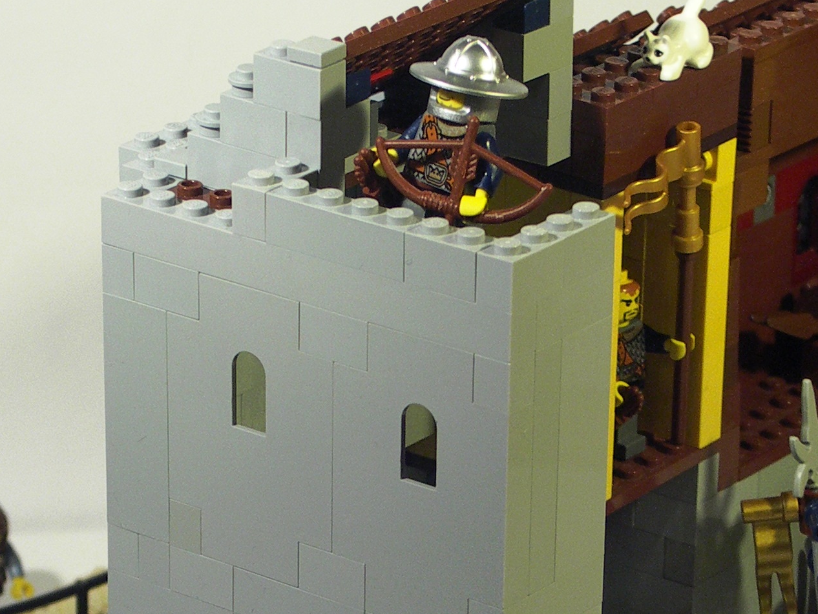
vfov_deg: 8.1
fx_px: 4325
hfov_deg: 10.8
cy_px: 593
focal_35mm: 183
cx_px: 314
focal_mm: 18.4
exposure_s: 1/15
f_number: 3.2
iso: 160
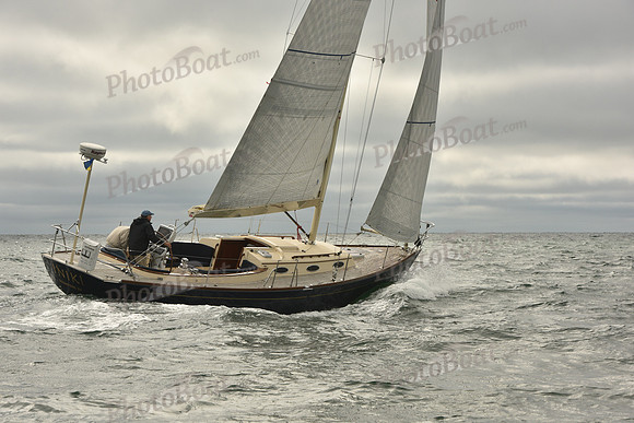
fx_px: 1973
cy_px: 212
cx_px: 317
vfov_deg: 12.2
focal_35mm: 112
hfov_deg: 18.3
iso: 320
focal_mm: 112
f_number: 13
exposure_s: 1/800
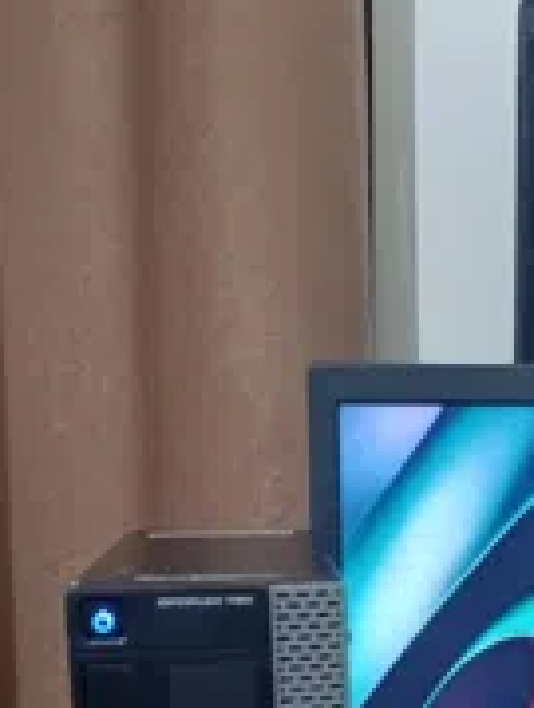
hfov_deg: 18.5
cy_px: 752
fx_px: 1599
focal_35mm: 78
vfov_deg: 23.6
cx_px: 526
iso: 1208
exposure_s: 1/24
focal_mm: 6.11
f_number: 1.65
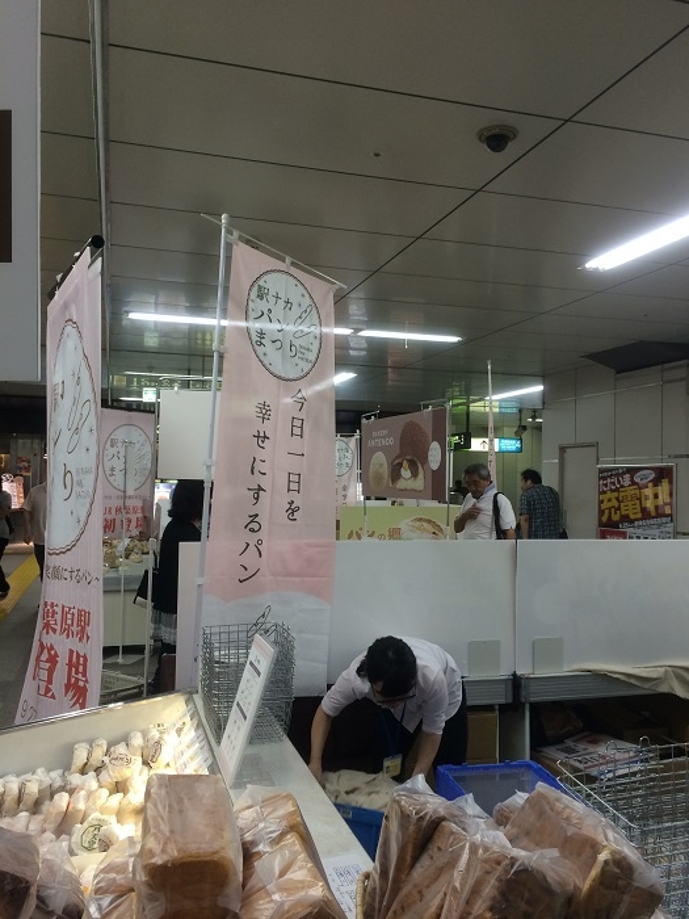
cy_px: 460
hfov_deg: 46.8
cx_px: 344
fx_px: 796
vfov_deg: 60.0
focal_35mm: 30
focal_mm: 4.12
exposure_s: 1/30
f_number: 2.2
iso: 32
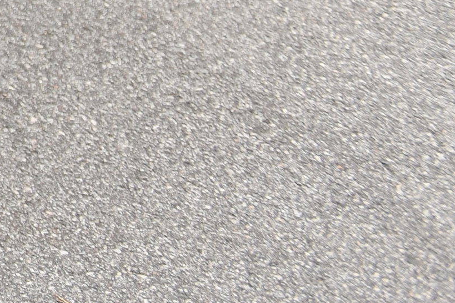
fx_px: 2578
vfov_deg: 6.2
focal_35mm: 204
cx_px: -1029
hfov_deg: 8.2
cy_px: -632
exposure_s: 1/1600
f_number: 3.5
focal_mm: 29
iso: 320
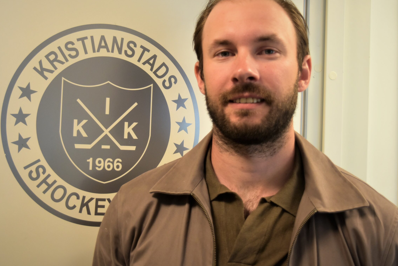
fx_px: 564
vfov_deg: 26.5
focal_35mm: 51
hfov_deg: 38.9
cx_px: 185
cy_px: 119
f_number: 4.2
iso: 640
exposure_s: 1/60
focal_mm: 30
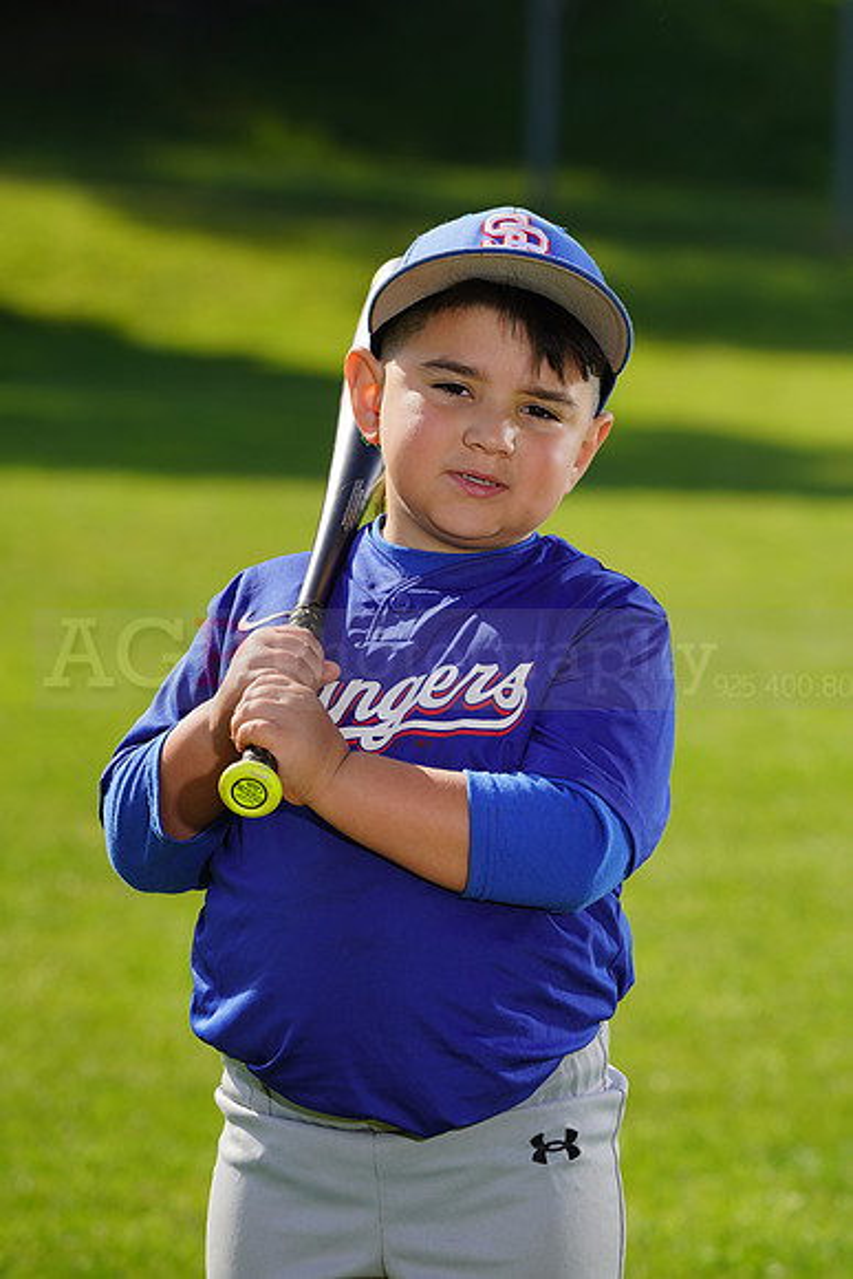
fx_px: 8347
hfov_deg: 5.9
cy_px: 640
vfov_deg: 8.8
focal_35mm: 235
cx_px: 426
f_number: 9
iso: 100
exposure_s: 1/250
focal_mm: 235
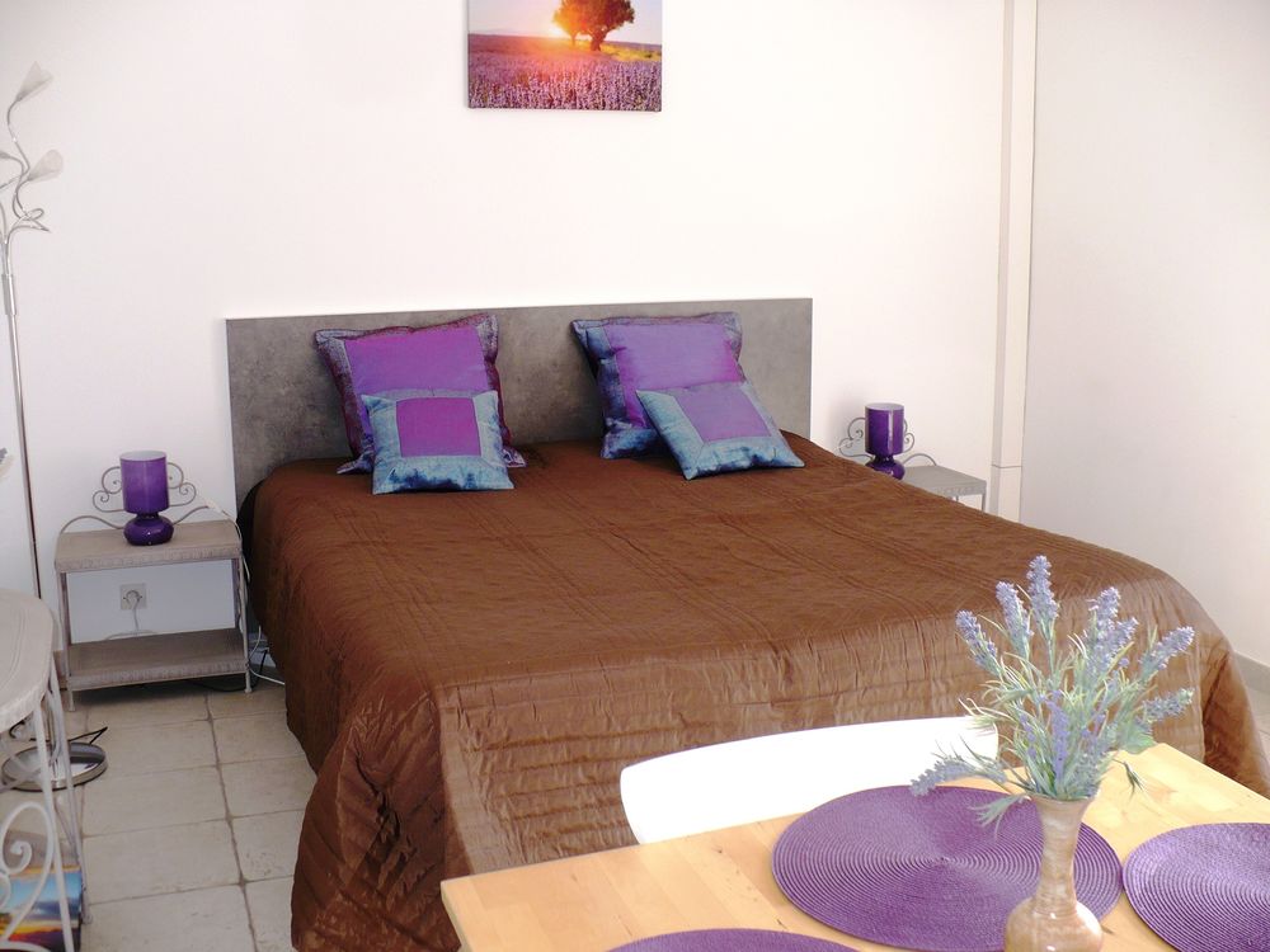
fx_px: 1357
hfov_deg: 50.1
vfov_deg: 38.7
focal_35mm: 37
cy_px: 476
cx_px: 635
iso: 100
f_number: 2.8
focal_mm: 6.1
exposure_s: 1/100
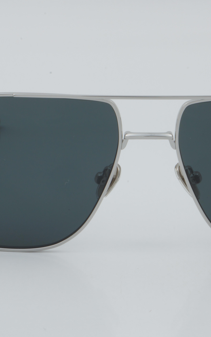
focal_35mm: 127
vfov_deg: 16.5
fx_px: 1167
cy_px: 168
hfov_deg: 10.3
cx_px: 144
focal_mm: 55
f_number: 32
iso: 100
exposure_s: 1/3
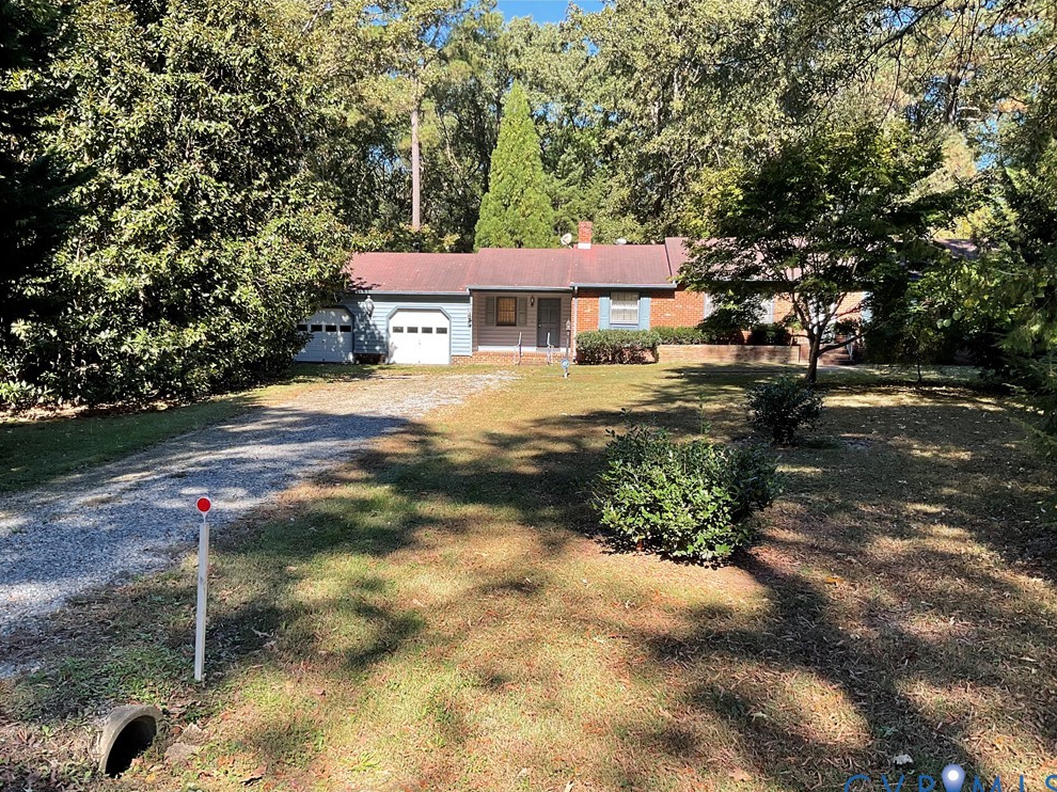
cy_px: 409
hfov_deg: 60.0
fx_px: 916
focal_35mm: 30
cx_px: 516
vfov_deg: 46.8
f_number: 1.8
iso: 16
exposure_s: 1/372
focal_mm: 3
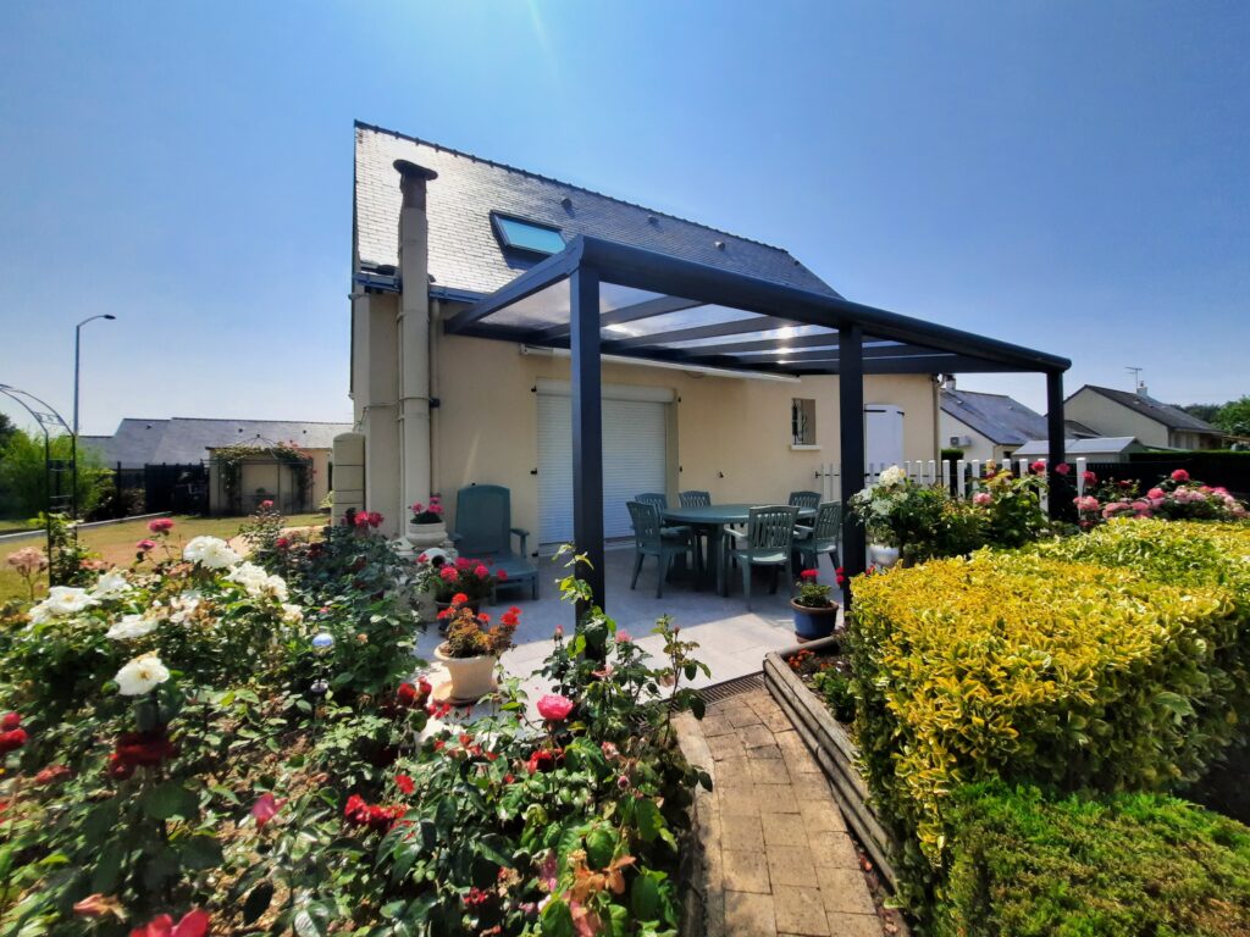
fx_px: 469
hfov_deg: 106.2
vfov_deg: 89.9
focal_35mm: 13
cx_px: 625
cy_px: 468
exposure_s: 1/2611
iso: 40
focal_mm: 1.74
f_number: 2.2
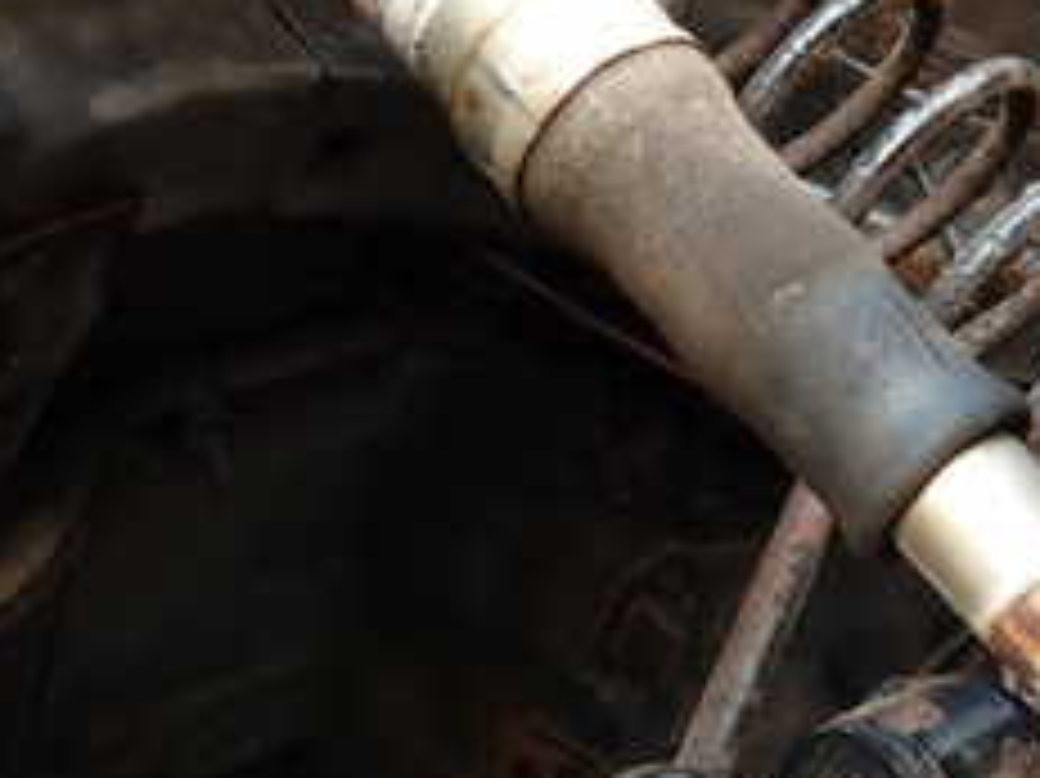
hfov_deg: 29.3
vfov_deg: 22.6
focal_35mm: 65
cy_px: 346
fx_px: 1952
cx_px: 792
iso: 125
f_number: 2
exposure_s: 1/60
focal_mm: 4.5
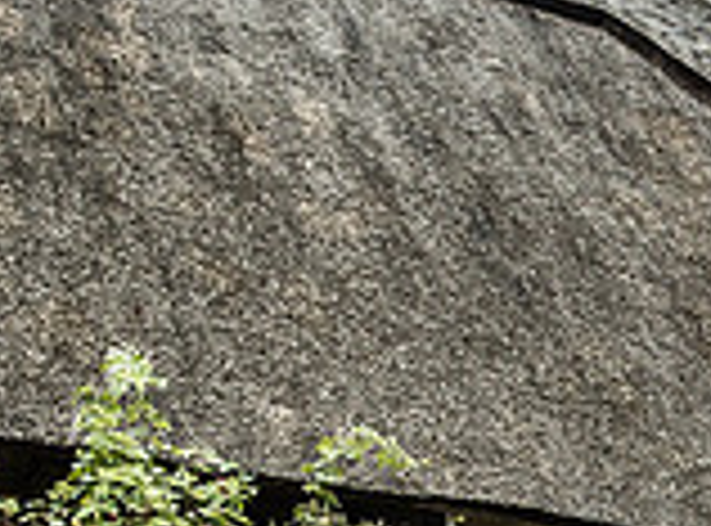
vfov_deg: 12.8
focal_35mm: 110
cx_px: 942
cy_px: 740
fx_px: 2249
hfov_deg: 16.9
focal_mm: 12.5
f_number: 3.5
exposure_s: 1/125
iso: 200
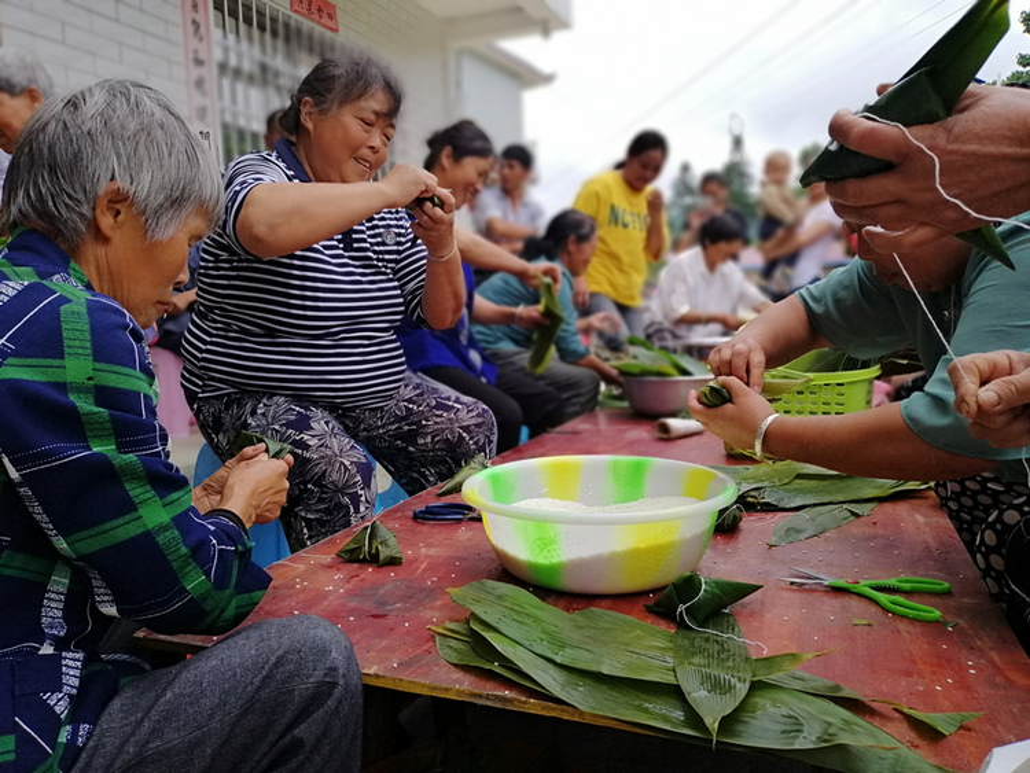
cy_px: 386
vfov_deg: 53.1
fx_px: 774
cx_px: 515
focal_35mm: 26
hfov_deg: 67.3
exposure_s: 1/900
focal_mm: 3.81
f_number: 2.2
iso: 160
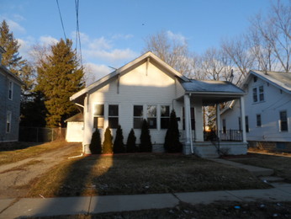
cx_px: 146
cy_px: 110
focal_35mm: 24
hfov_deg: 71.6
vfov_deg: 56.9
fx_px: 202
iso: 80
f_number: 3.2
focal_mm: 4
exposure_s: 1/500
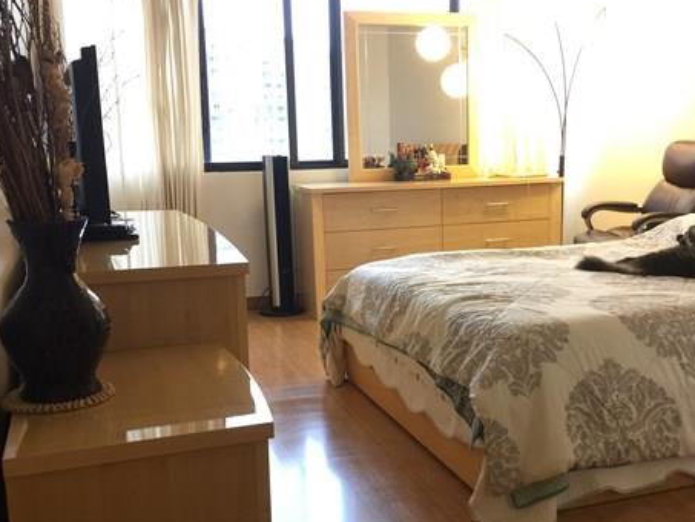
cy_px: 286
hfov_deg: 45.6
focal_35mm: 41
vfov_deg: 35.1
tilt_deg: -9.4
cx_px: 410
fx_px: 823
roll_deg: +0.0
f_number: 2.2
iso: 50
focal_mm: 4.15
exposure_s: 1/15
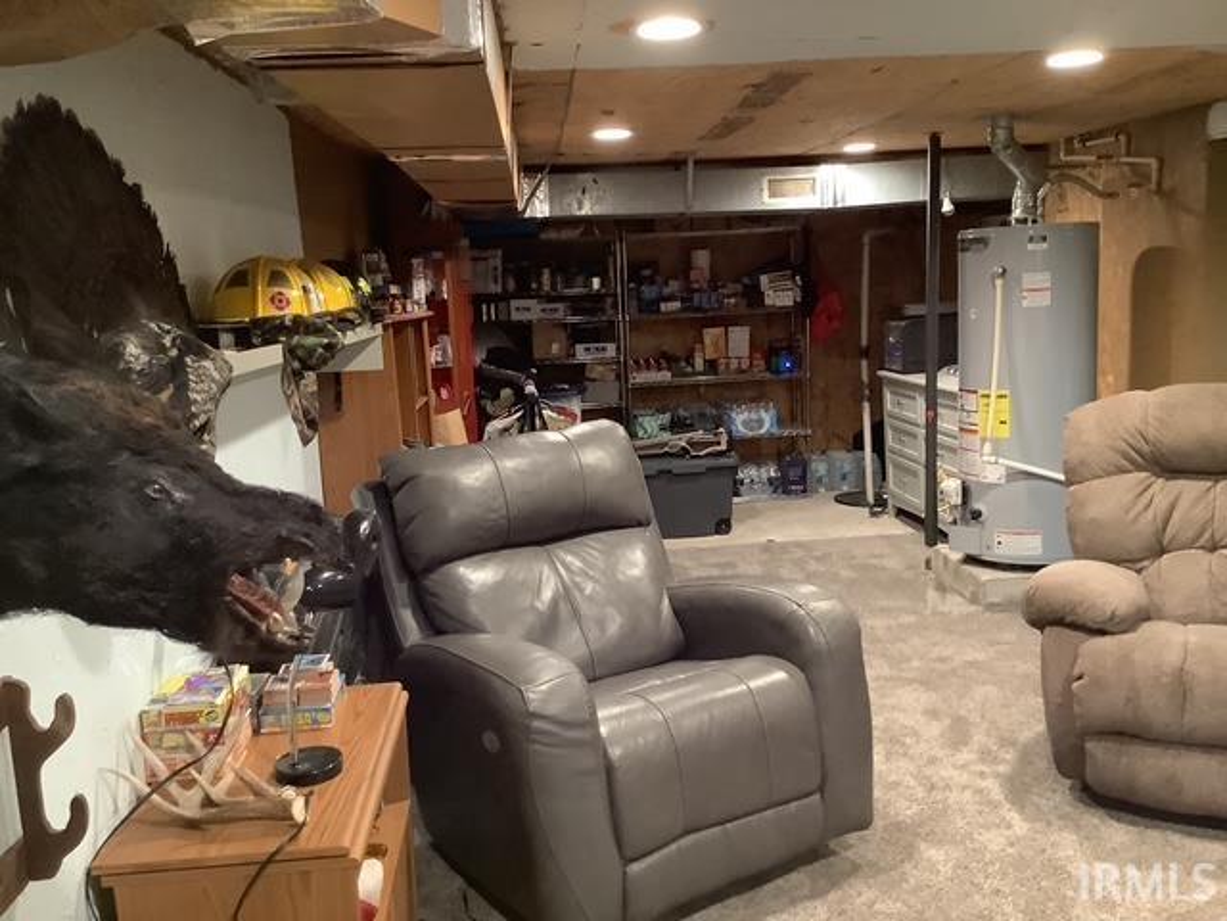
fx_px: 1099
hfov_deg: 58.4
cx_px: 614
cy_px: 460
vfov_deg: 45.4
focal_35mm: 31
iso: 400
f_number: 2.4
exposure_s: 1/30
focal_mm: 3.3
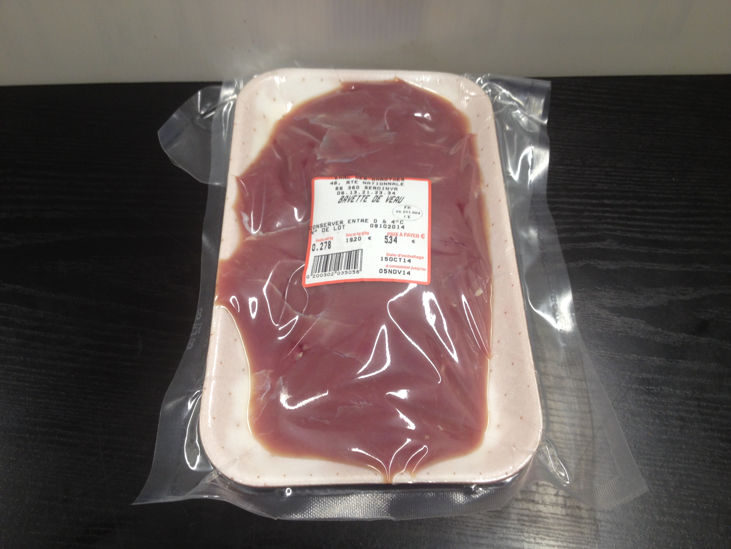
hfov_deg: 52.6
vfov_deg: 40.7
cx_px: 366
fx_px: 739
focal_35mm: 35
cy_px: 274
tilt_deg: -57.2
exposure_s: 1/20
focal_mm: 4.28
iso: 50
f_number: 2.4
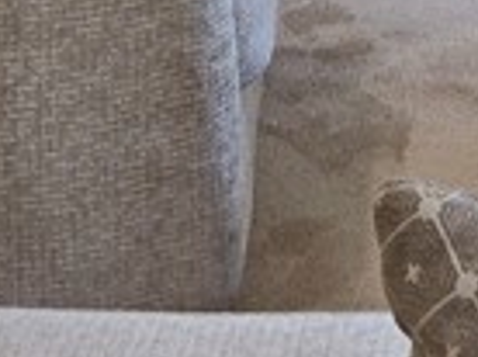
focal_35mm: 171
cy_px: -378
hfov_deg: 10.8
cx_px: 894
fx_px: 2357
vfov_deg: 8.2
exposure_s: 1/120
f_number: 1.8
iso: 64
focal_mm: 5.4
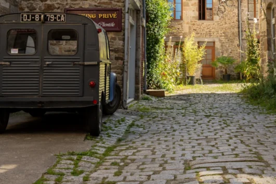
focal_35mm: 70
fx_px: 537
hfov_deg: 28.5
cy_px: 17
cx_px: 195
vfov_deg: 19.1
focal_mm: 31
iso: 100
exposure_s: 1/100
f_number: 5
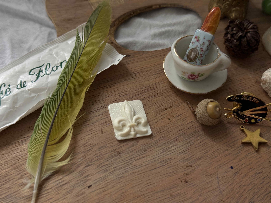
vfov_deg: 30.3
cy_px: 102
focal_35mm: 48
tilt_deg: -51.4
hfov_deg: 39.7
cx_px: 136
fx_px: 376
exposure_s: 1/168
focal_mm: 6.76
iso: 125
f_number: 1.78
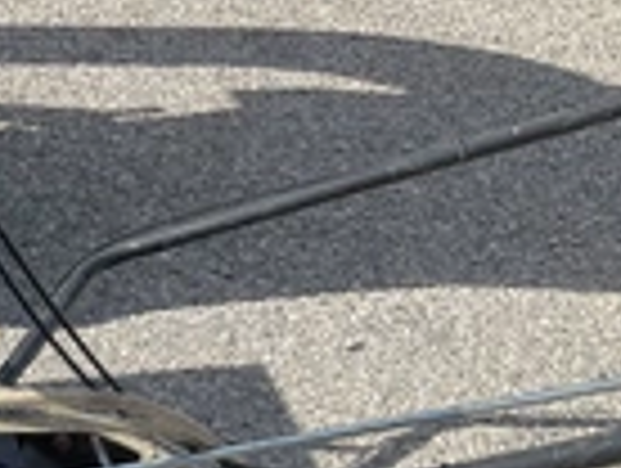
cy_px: 554
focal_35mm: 84
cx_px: -207
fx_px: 1510
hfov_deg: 20.9
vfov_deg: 16.9
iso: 25
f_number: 1.8
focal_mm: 3
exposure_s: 1/883
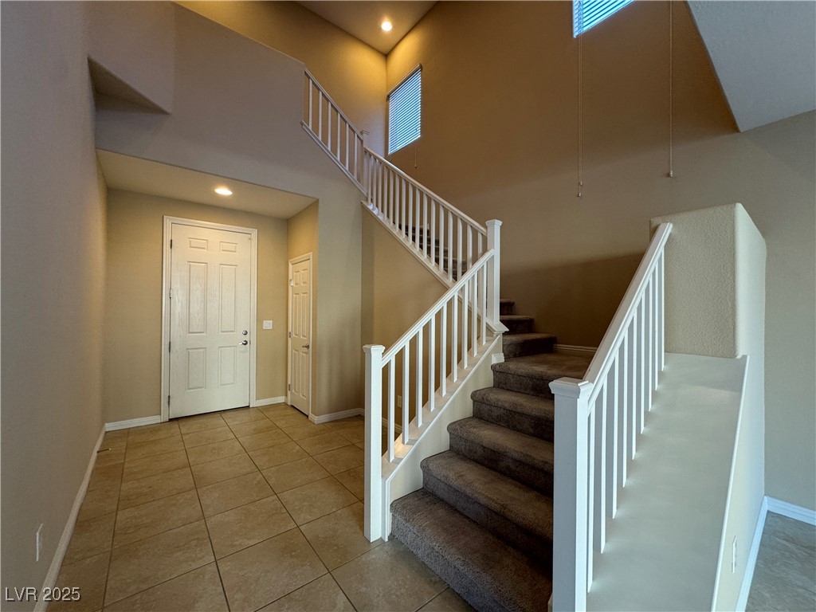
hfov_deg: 102.1
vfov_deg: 85.7
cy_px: 306
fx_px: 330
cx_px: 408
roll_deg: -1.0
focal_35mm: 14
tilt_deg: +0.5
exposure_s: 1/60
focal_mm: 2.22
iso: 160
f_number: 2.2
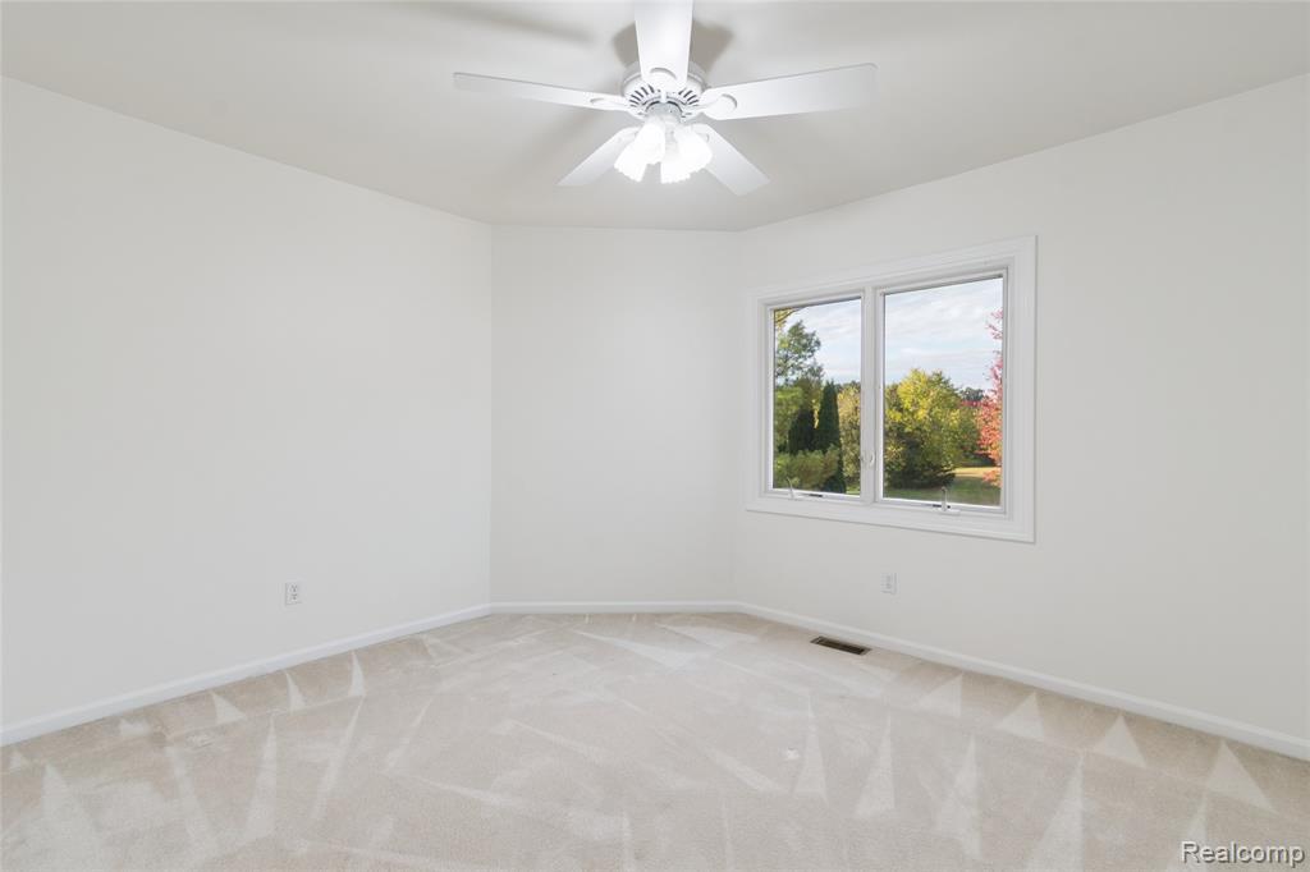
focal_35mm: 15
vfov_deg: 77.3
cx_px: 655
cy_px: 436
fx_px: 546
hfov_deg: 100.4
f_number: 8
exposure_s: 1/40
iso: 400
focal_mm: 10
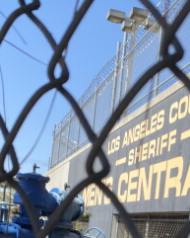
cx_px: 218
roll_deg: -5.1
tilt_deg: +0.3
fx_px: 520
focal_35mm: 74
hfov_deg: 19.7
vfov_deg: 24.5
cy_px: 240
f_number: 1.8
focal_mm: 4.25
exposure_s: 1/2625
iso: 32
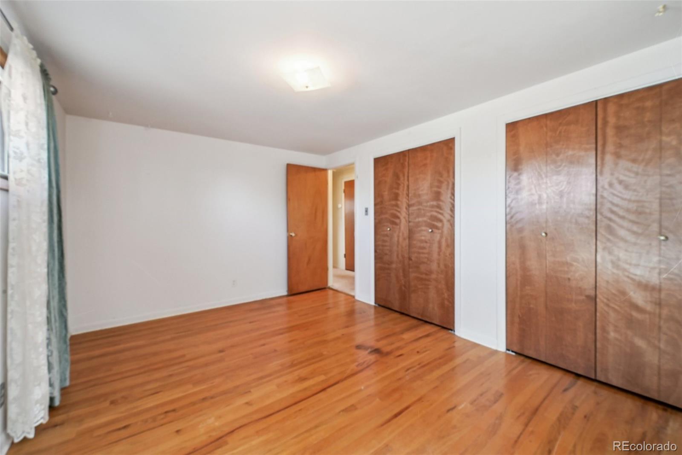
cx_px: 341
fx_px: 265
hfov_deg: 104.3
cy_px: 228
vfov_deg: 81.2
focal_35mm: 14
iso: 400
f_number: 11
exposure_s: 1/3.33
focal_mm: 14
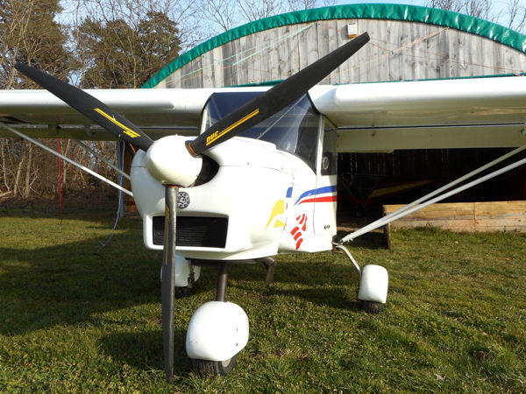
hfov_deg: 69.4
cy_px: 197
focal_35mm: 25
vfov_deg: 54.9
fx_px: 380
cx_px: 263
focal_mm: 4.5
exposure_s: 1/320
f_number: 3.7
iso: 80
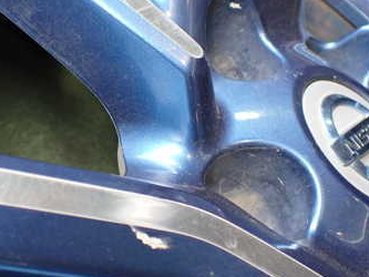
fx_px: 576
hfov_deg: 35.0
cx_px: 104
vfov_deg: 27.0
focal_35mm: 54
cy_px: 105
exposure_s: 1/125
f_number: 2.3
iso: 400
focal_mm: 5.4
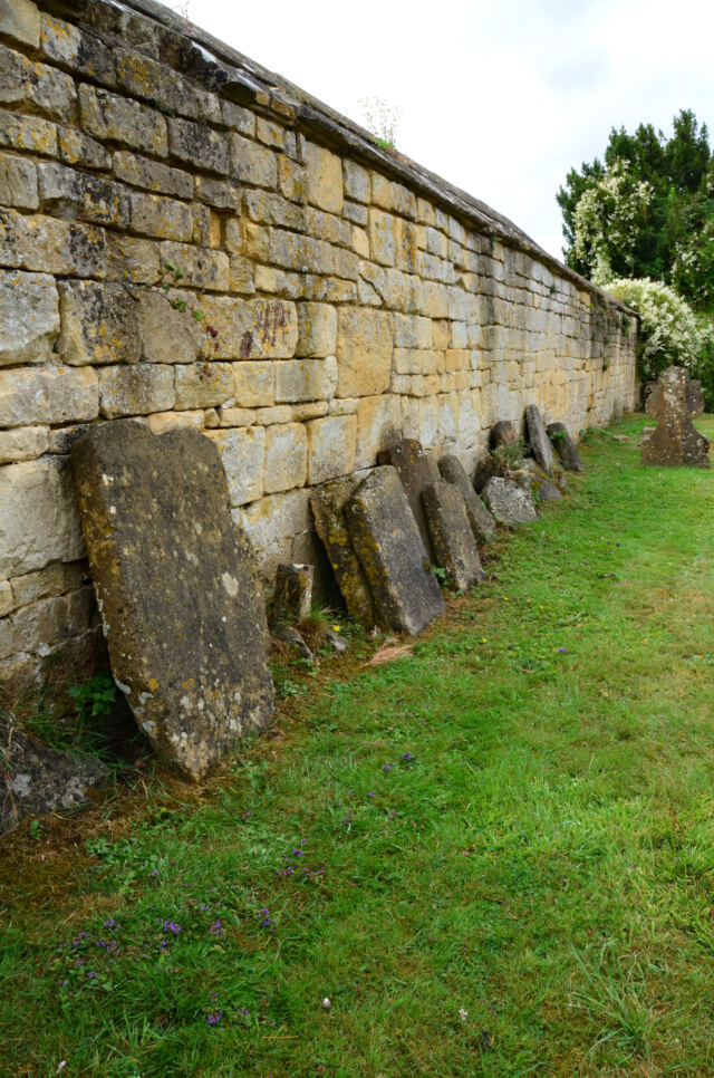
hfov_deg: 47.7
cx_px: 357
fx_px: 807
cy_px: 539
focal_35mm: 27
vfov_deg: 67.5
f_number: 16
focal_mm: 18
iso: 200
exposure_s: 1/50
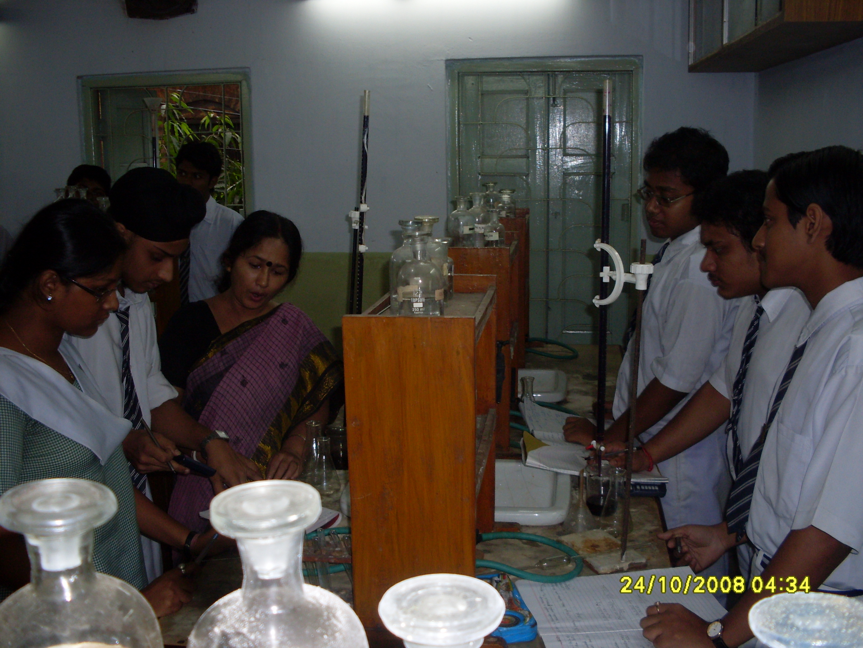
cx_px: 432
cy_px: 324
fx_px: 947
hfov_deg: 49.0
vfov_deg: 37.7
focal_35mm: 38
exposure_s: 1/45
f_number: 2.8
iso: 100
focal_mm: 6.3
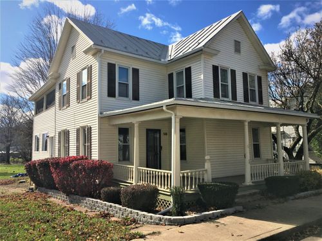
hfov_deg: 61.7
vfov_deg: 48.2
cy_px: 120
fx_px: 270
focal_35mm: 29
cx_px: 161
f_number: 2.2
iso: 25
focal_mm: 4.15
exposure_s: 1/2137
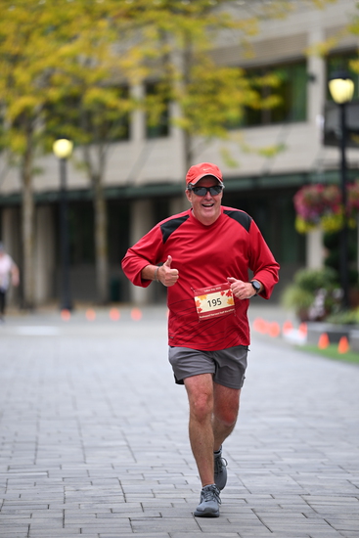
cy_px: 269
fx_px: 2990
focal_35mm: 200
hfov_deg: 6.9
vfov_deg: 10.3
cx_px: 180
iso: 640
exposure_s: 1/1600
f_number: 2.8
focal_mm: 200
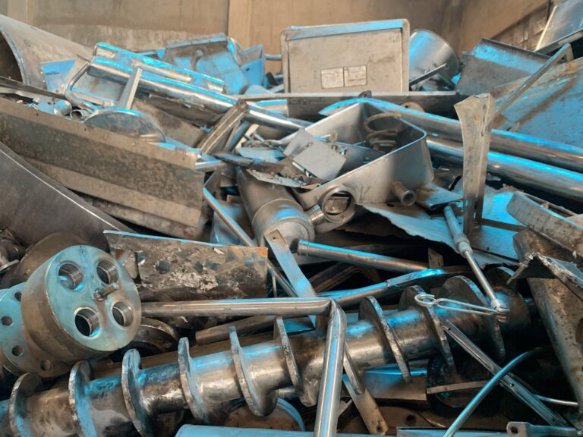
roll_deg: -4.2
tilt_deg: -5.4
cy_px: 218
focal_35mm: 26
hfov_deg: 67.3
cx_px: 292
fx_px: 438
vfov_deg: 53.1
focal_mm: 4.25
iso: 400
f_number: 1.8
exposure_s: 1/47
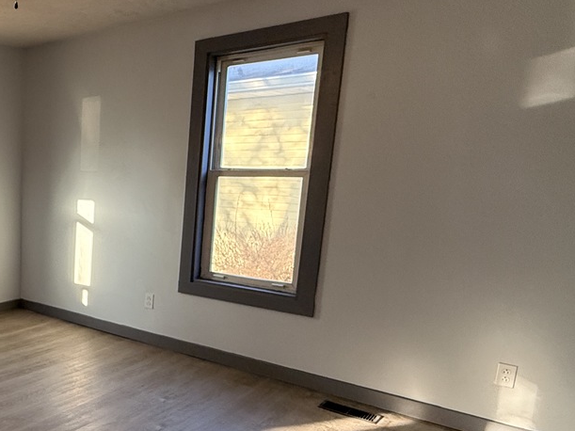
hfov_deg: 46.2
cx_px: -3
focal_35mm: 33
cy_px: 263
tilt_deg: -10.3
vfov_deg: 42.7
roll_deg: -0.9
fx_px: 548
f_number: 2.2
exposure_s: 1/120
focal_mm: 2.22
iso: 200
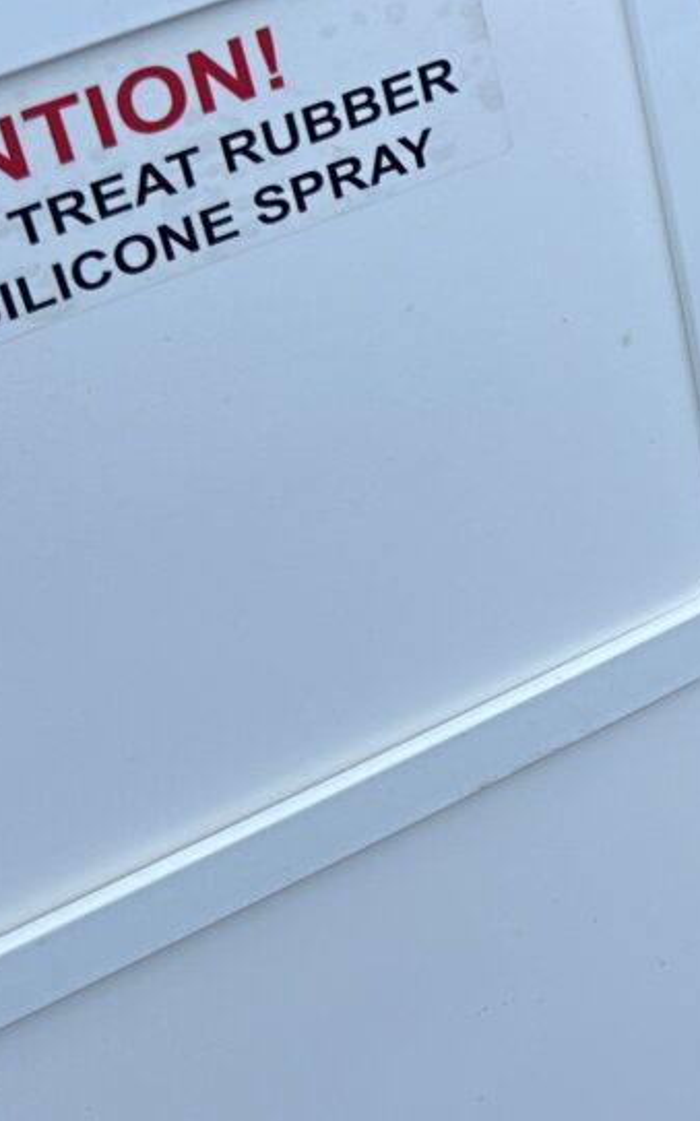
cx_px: 1175
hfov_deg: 12.6
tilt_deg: -36.6
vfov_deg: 21.6
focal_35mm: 96
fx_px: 2933
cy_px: 543
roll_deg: -0.7
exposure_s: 1/1779
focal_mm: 6.86
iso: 80
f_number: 1.78
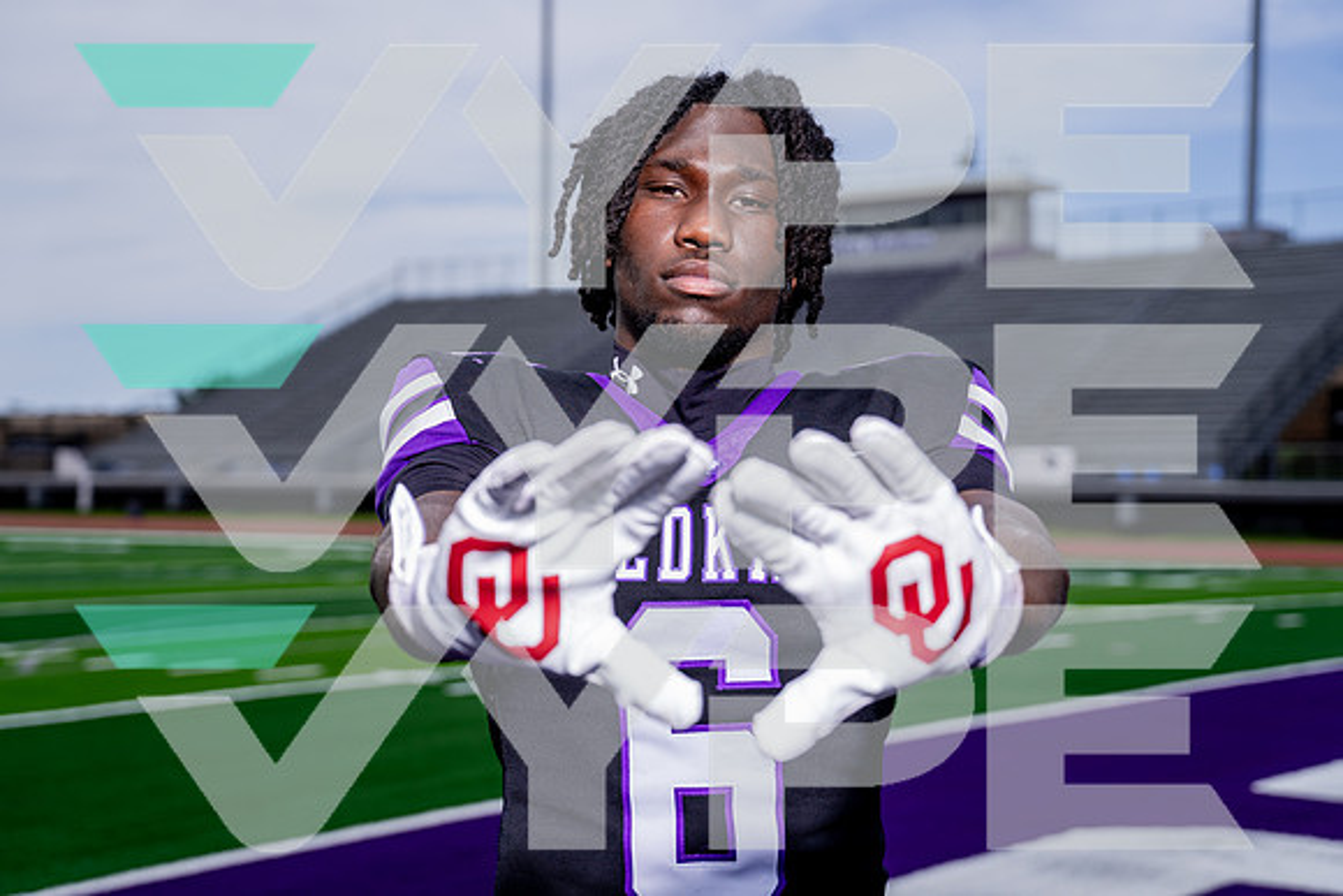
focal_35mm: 59
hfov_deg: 33.7
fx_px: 2219
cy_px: 448
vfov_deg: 22.8
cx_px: 672
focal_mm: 59
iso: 100
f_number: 4
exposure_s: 1/1250
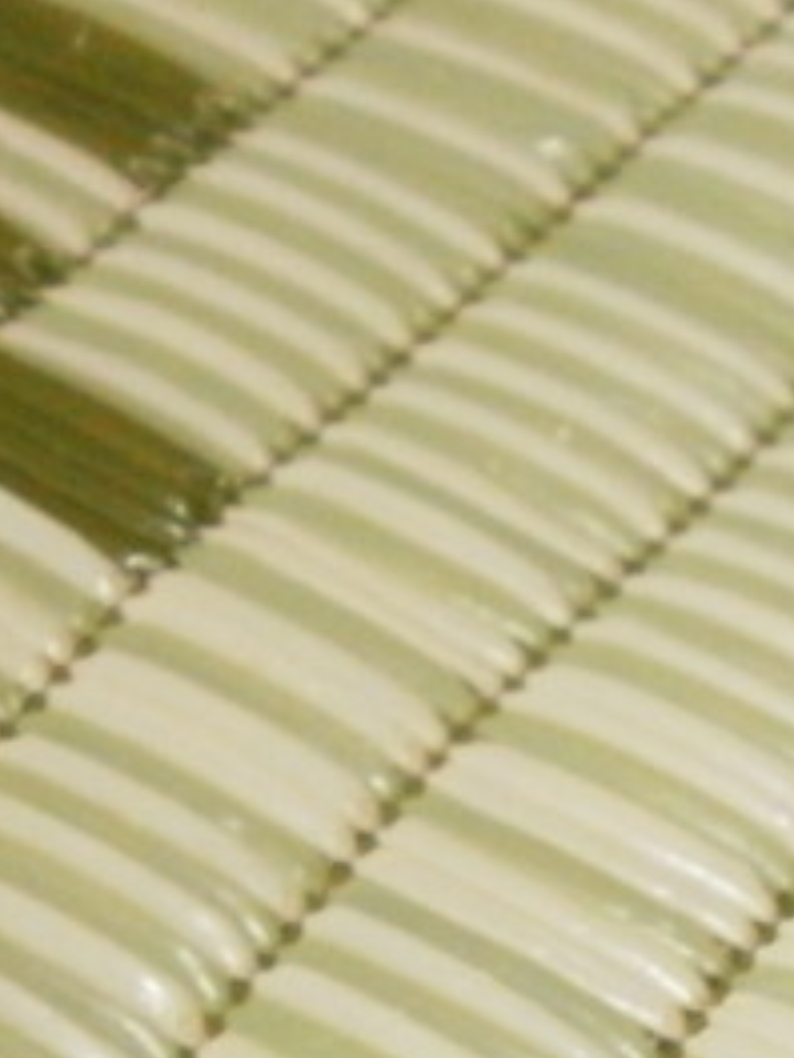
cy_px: 1130
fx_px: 2967
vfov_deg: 19.5
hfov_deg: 14.2
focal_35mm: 97
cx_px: 1199
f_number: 3.1
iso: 800
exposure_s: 1/30
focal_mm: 5.8
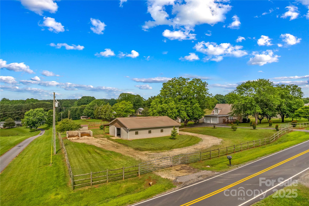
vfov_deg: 57.2
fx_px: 189
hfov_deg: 78.6
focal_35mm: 22
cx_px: 154
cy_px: 103
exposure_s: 1/2000
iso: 110
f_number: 2.8
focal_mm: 8.38
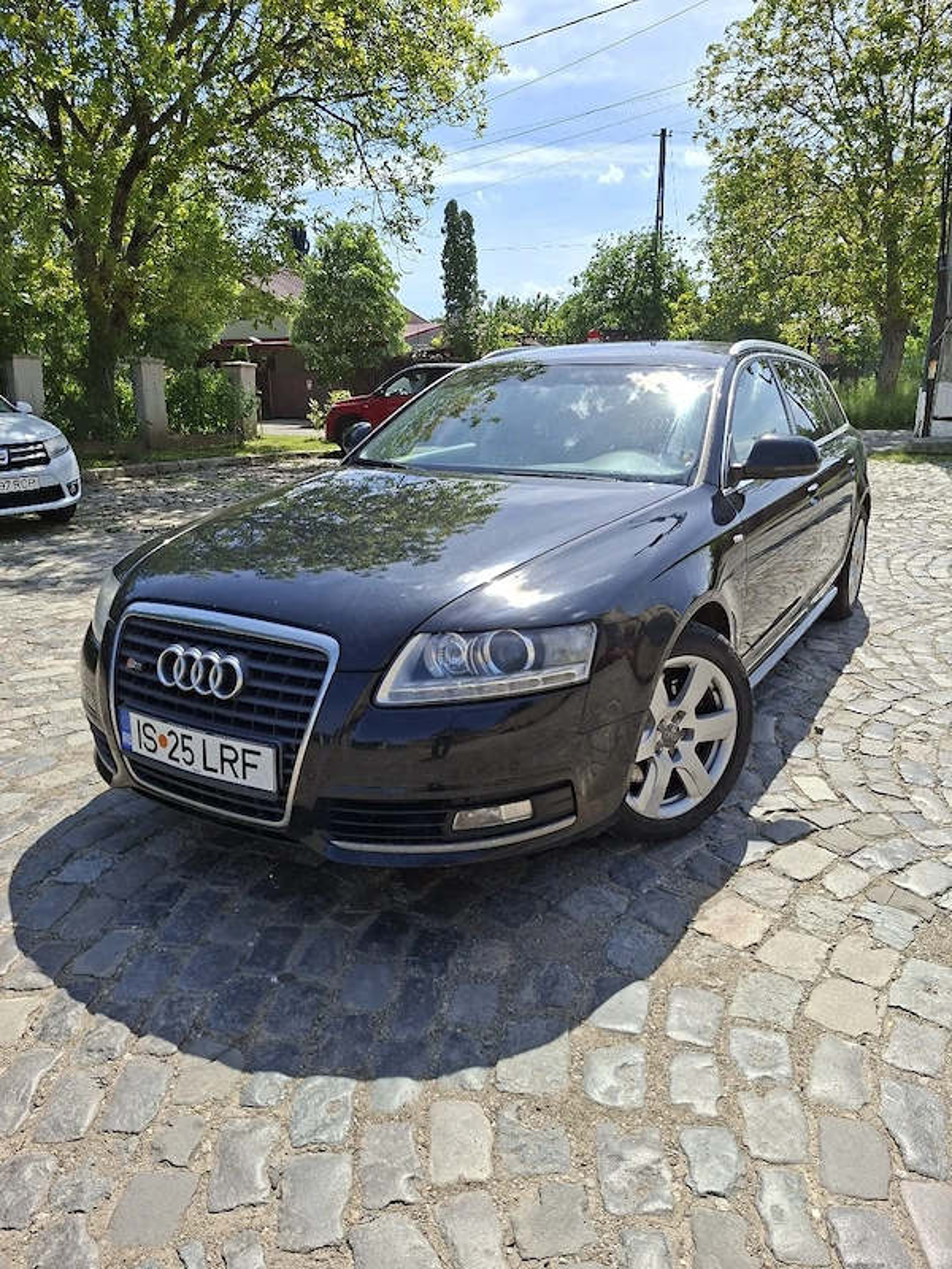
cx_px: 476
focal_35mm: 23
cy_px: 634
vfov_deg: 73.9
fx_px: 843
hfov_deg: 58.9
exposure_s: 1/2500
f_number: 1.8
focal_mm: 5.54
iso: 50
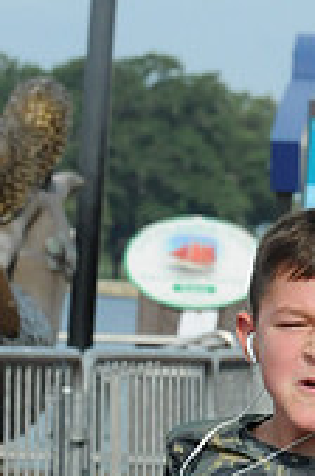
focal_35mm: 627
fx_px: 8263
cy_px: 637
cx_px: 294
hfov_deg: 2.2
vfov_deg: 3.3
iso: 800
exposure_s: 1/800
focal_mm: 122
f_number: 13
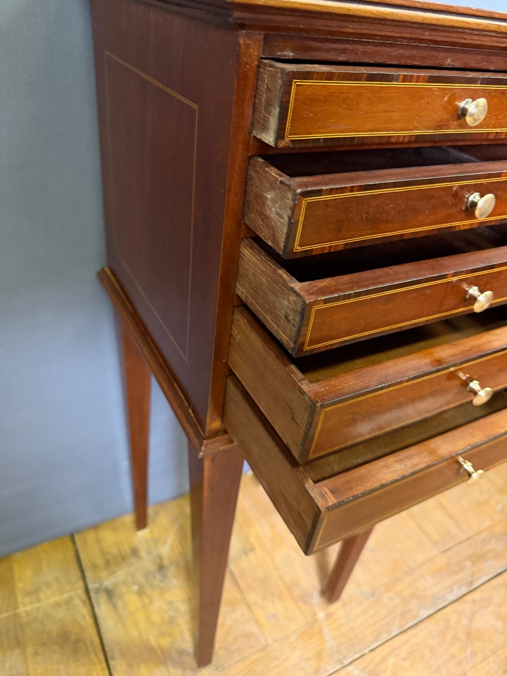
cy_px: 338
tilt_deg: -37.0
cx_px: 254
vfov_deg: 71.6
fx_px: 469
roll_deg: -9.6
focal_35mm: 24
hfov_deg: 56.8
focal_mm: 6.76
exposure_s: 1/25
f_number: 1.78
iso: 800
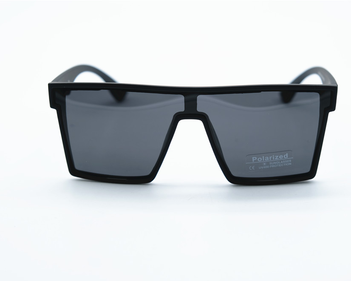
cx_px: 186
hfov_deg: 28.3
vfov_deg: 22.8
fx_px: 696
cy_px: 141
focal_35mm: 67
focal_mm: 39
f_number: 4.5
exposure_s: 1/200
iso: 160
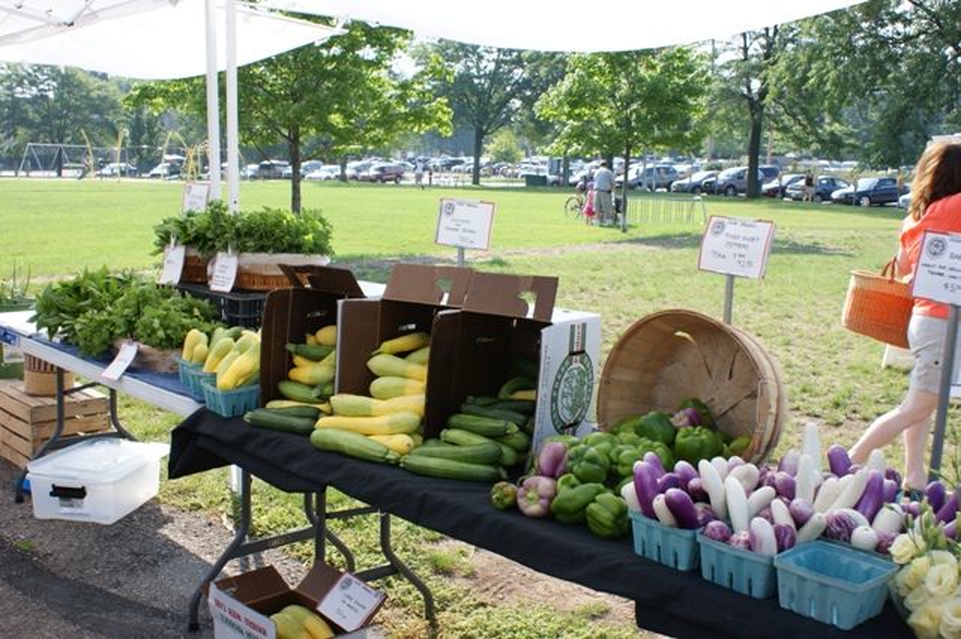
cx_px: 480
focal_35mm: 36
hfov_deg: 53.2
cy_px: 320
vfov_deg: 36.8
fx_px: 960
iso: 100
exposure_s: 1/80
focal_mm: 24
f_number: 8
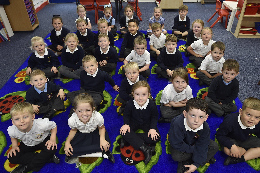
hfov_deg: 67.4
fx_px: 195
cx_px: 133
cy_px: 81
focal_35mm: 27
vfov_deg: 47.8
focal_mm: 25
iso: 800
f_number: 5.6
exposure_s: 1/50
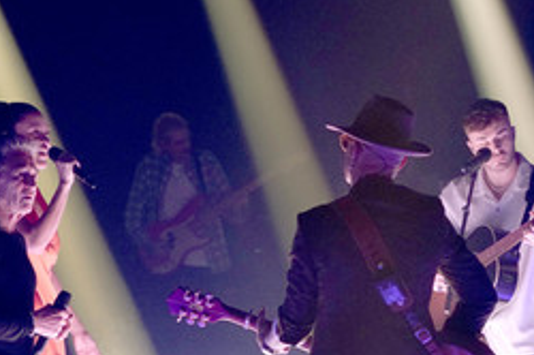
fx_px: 3022
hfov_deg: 10.1
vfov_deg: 6.7
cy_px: 250
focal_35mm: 204
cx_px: 368
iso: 3200
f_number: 5.6
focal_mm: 113
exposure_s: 1/125
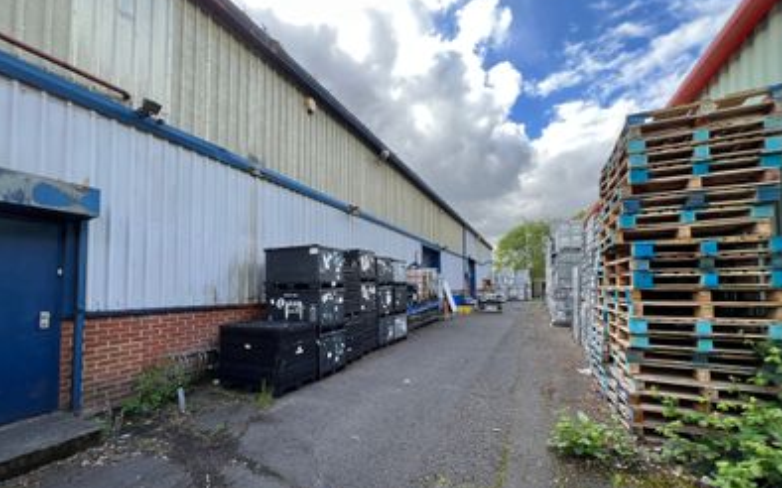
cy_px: 276
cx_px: 391
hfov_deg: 105.3
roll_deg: +0.9
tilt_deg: +3.5
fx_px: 298
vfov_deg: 78.2
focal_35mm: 14
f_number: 1.8
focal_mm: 1.57
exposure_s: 1/312
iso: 32
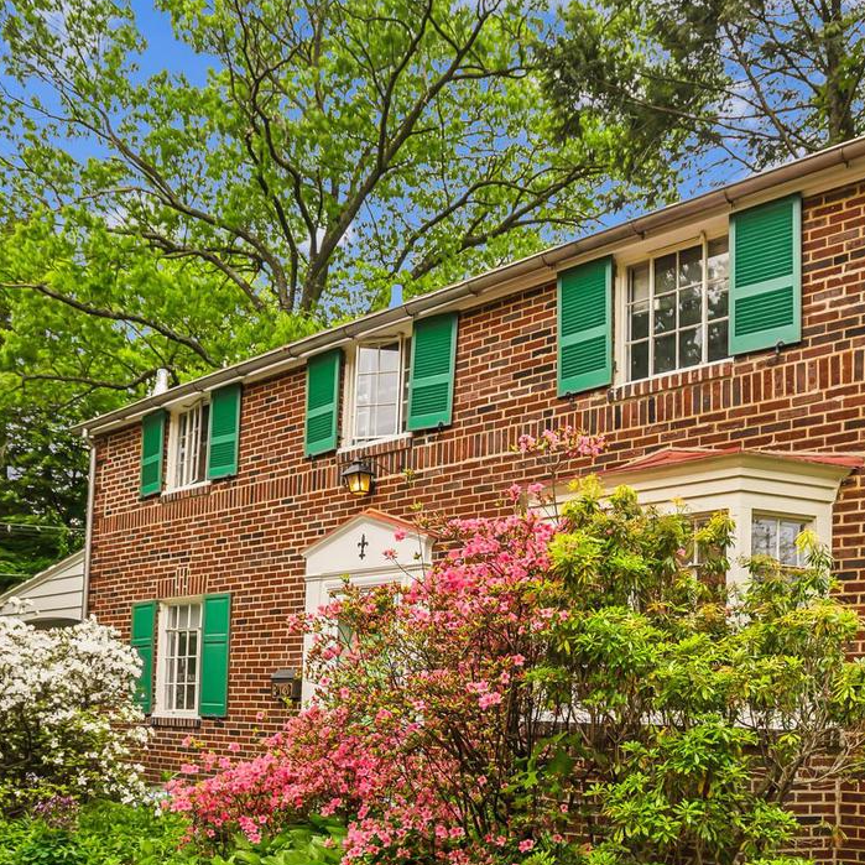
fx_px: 792
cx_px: 507
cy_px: 574
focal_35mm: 28
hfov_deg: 57.0
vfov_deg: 56.1
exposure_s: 1/60
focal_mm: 16
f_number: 5.6
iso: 64
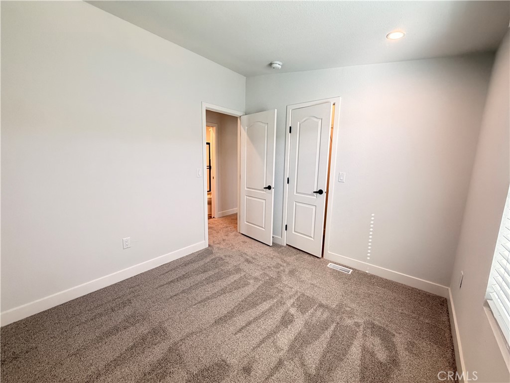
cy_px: 192
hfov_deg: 102.1
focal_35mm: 14
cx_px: 255
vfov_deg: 85.7
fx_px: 206
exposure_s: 1/120
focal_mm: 2.22
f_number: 2.2
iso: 320
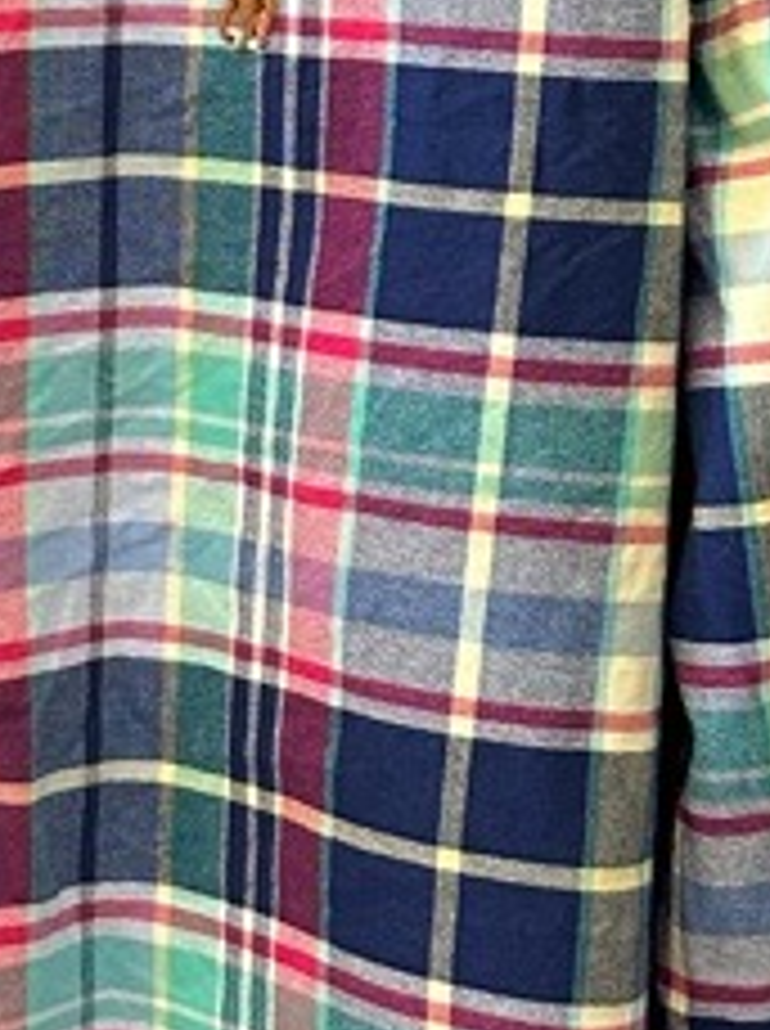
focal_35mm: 105
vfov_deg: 18.7
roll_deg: +0.0
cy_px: 337
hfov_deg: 13.4
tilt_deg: -14.3
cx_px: -338
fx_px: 3123
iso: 320
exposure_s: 1/60
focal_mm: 6.86
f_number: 1.78
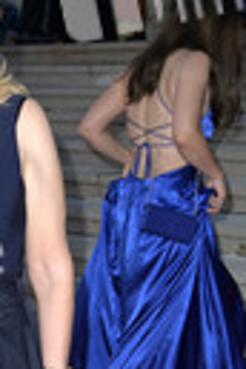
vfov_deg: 15.4
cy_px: 403
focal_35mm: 130
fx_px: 1332
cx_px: -60
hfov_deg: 10.4
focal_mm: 42
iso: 1000
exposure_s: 1/250
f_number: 5.6
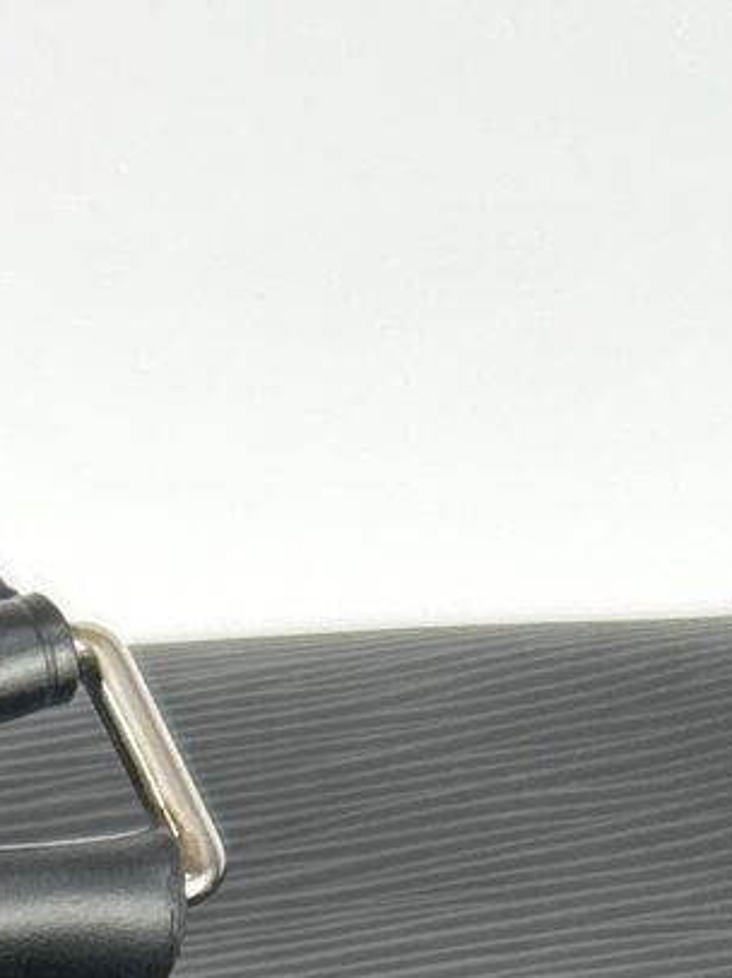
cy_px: 2043
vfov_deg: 10.9
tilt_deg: -34.1
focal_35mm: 164
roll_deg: +4.6
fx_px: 4629
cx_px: -602
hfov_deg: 8.7
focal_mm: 5.7
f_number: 1.5
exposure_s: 1/111
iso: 32
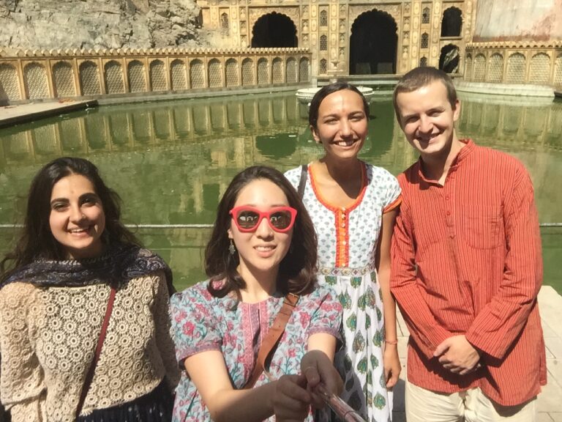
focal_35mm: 31
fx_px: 503
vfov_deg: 45.4
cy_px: 211
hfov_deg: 58.4
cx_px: 281
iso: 32
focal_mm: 2.65
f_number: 2.2
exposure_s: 1/624
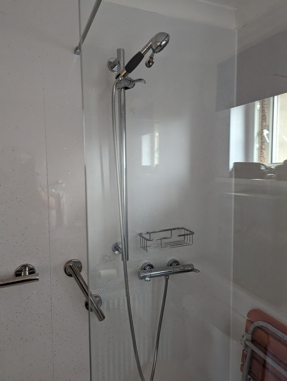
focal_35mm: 24
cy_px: 190
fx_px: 265
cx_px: 144
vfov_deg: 71.5
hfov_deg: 56.9
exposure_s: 1/177
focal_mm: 6.81
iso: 1475
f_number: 1.85
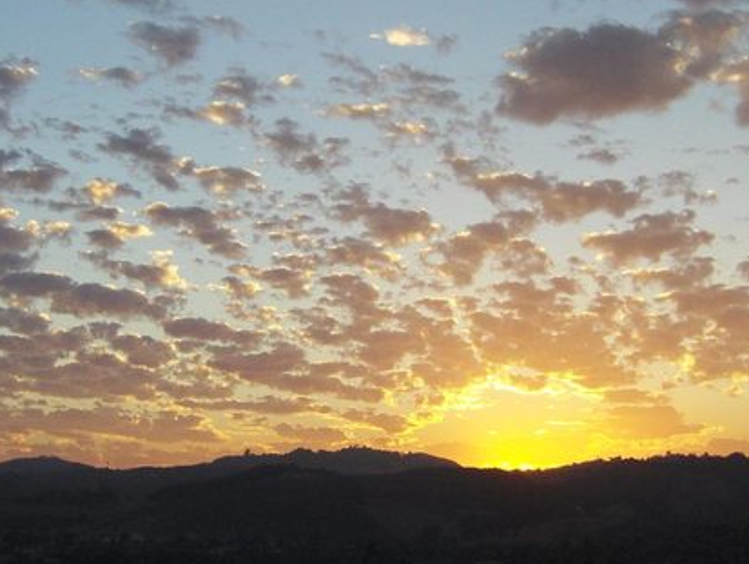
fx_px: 1452
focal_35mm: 67
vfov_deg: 21.7
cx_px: 246
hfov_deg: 28.7
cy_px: 121
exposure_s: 1/417
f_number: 3.5
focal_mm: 7.5
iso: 100
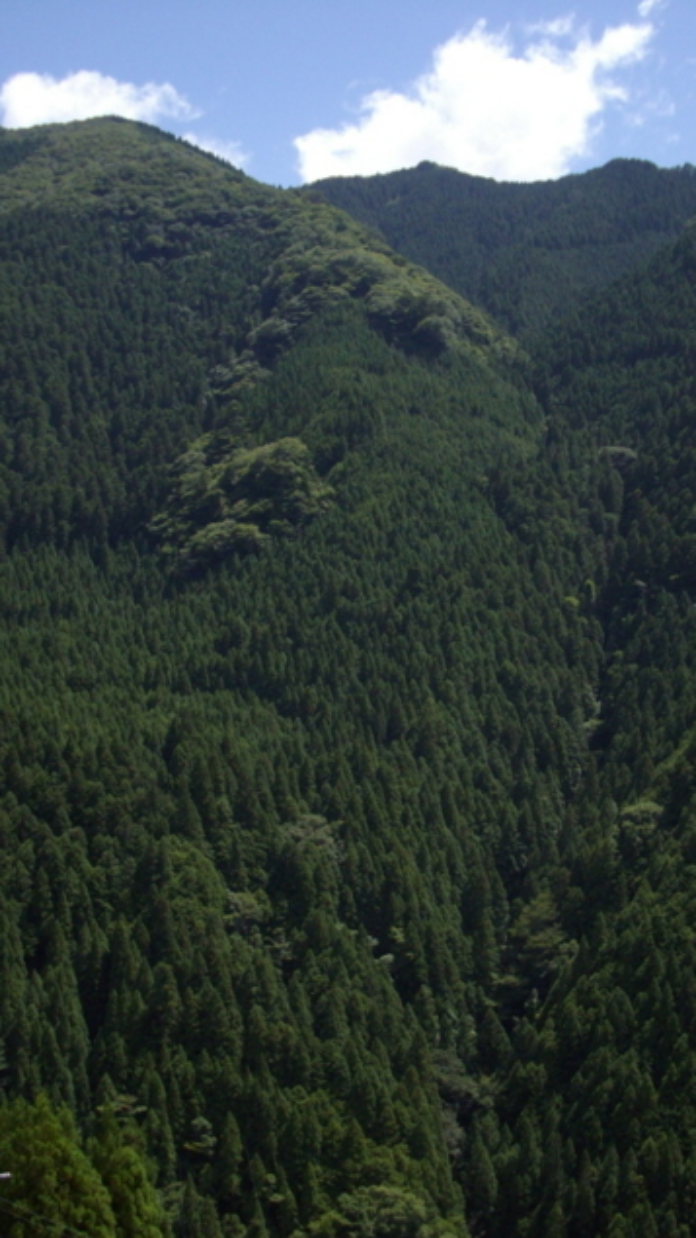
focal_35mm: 54
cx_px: 429
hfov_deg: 22.2
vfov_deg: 38.5
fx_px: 1772
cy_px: 620
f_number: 5.6
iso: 80
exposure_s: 1/250
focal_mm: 6.2
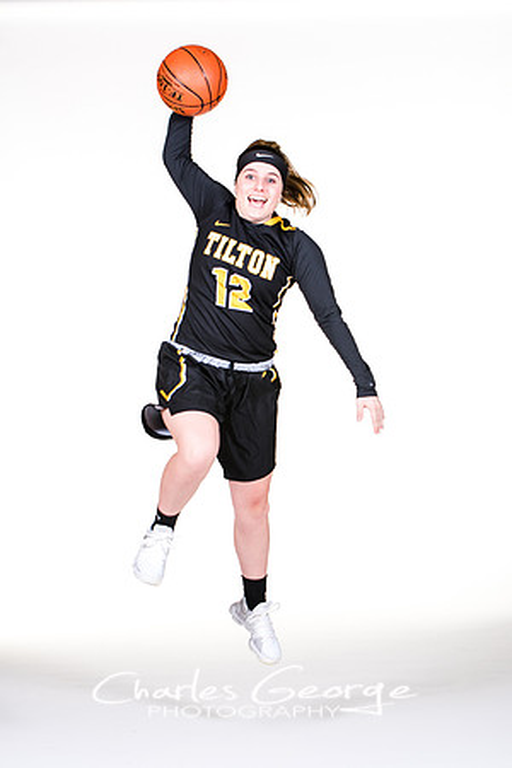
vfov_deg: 19.5
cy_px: 384
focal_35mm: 105
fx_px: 2240
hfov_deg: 13.0
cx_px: 256
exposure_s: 1/160
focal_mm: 70
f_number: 6.3
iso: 200
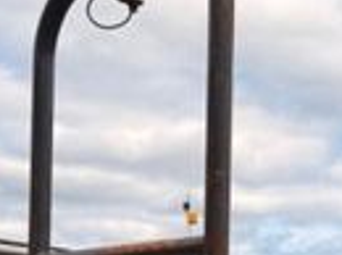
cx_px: 321
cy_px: 402
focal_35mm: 111
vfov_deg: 12.5
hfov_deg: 17.4
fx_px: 1095
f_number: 1.78
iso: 80
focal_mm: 6.76
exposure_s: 1/3425
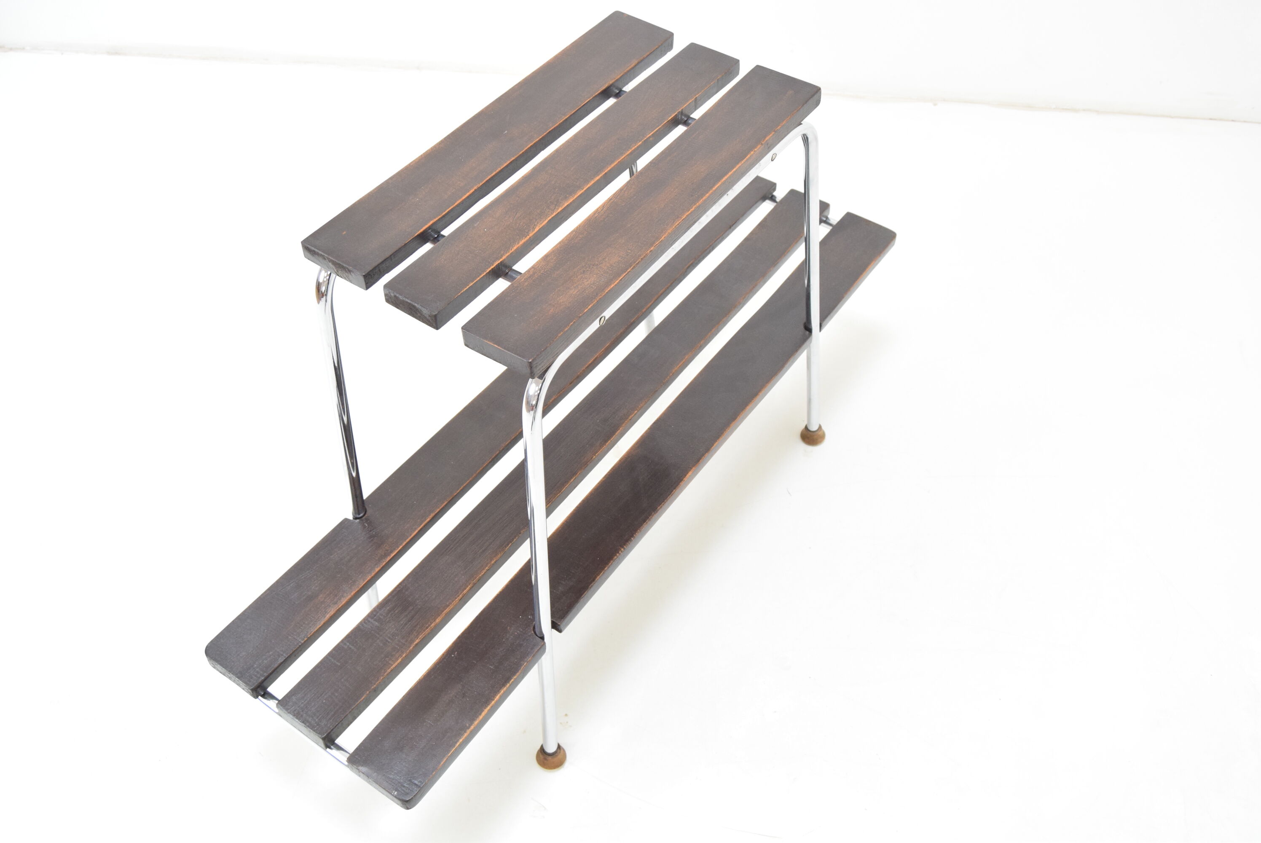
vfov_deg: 38.4
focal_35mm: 34
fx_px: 1209
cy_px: 422
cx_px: 630
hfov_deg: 55.1
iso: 1600
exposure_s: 1/100
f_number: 5
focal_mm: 23
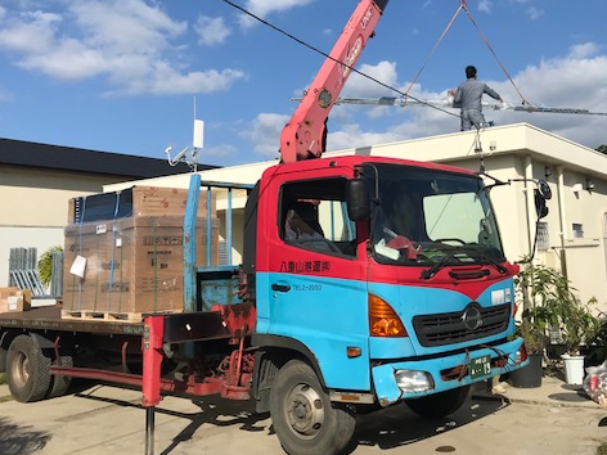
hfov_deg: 48.5
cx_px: 378
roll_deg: +1.7
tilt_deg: +9.6
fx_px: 666
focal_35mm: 38
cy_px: 170
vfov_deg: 37.5
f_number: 1.8
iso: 20
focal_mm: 3.99
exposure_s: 1/4367
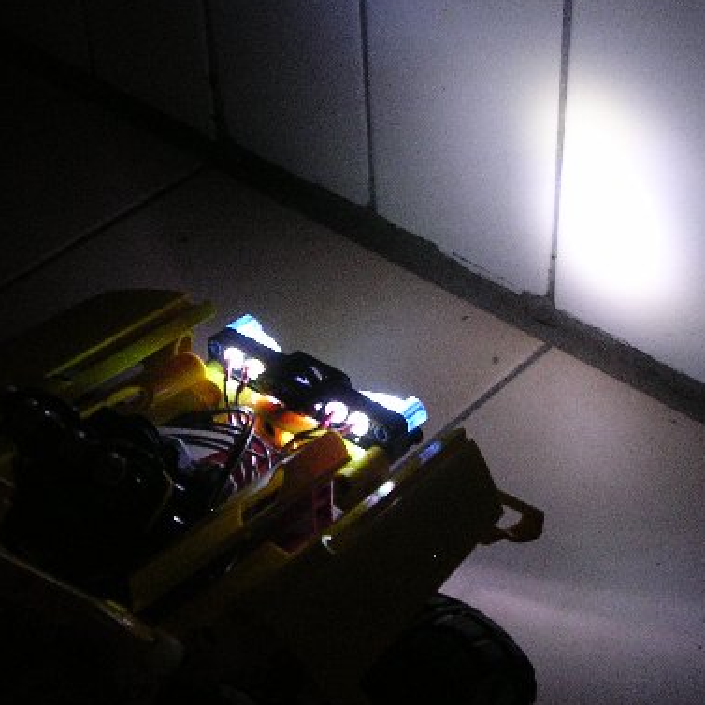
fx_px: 1313
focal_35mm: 57
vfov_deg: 30.0
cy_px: 338
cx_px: 432
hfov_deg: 29.9
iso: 307
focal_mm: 5.8
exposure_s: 1/2.9
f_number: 2.8
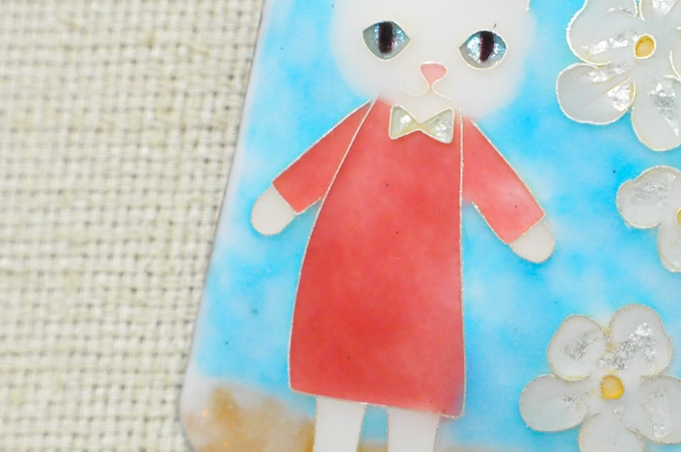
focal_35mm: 637
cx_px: 404
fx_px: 12036
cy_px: 171
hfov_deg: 3.2
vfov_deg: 2.2
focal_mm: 300
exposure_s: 1/320
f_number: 9
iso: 3200
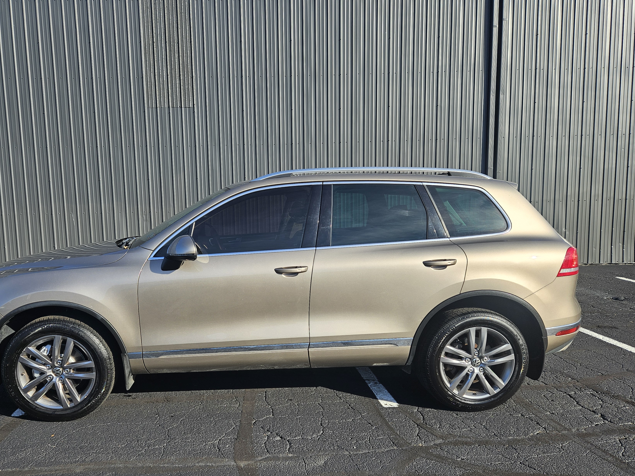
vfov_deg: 49.5
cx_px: 250
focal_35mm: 28
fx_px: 514
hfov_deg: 62.8
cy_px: 277
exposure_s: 1/1036
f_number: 1.8
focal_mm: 5.4
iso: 25
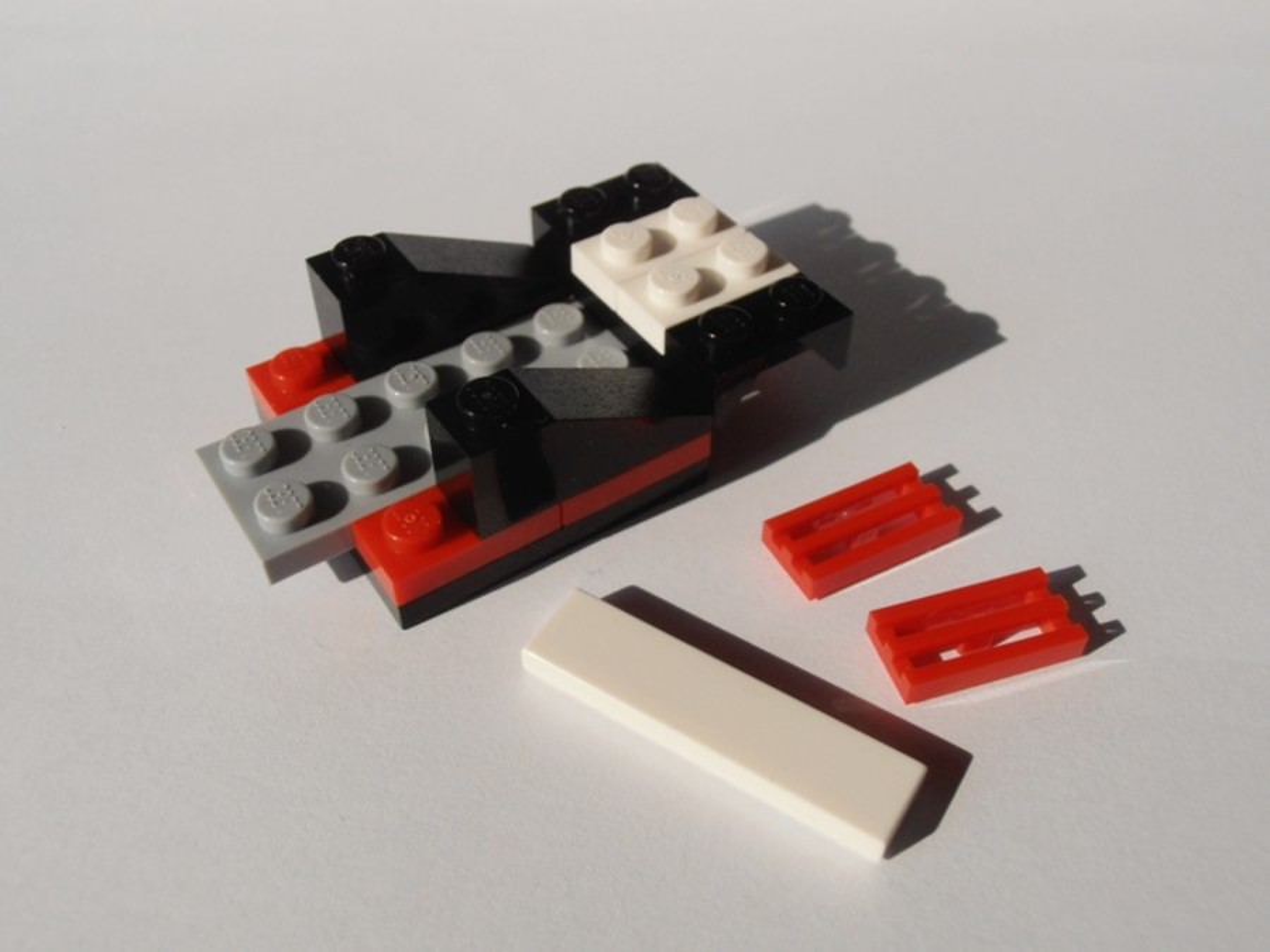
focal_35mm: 37
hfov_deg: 50.1
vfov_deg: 38.7
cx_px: 635
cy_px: 476
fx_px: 1357
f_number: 3.9
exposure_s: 1/800
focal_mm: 6.61
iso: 80
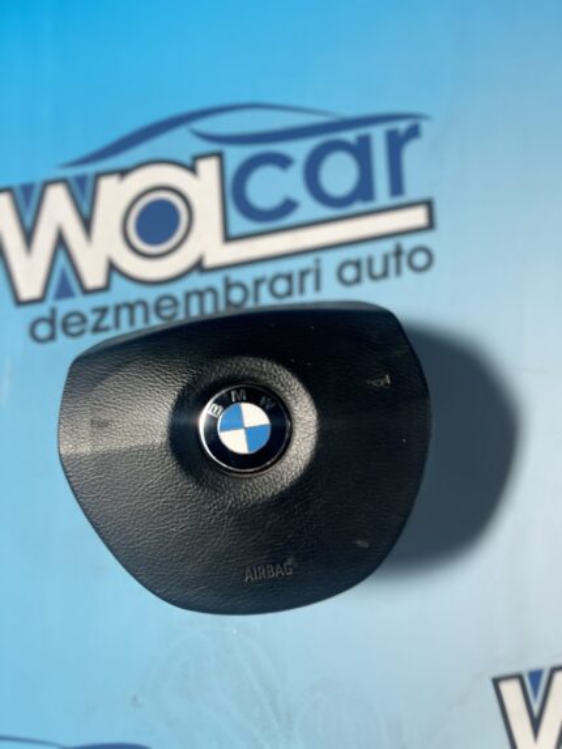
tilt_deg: -85.9
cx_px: 281
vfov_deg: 67.3
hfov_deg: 53.1
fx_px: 563
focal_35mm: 26
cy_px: 374
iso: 32
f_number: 1.6
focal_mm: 5.1
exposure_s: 1/144
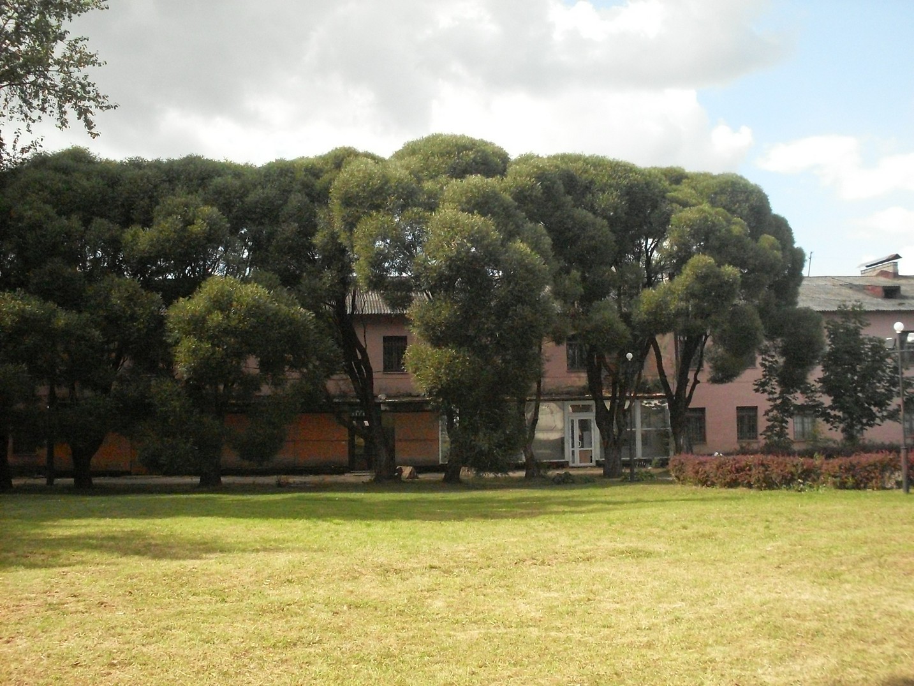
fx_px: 1003
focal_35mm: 38
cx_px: 457
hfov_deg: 49.0
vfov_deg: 37.7
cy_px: 343
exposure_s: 1/350
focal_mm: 6.3
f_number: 8.4
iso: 400
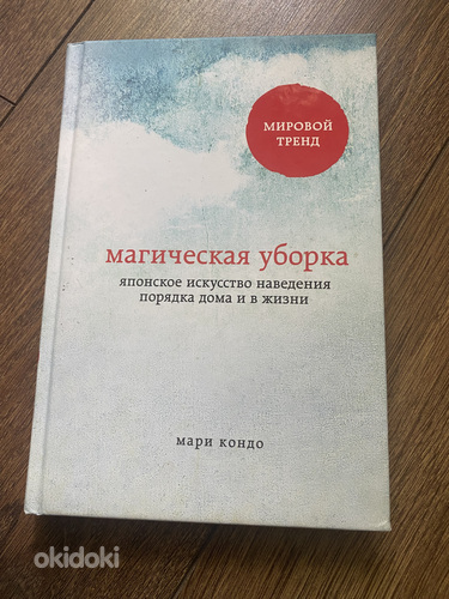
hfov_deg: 53.1
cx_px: 224
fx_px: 450
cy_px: 300
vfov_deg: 67.3
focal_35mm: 26
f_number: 1.8
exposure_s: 1/67
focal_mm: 4.25
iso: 125
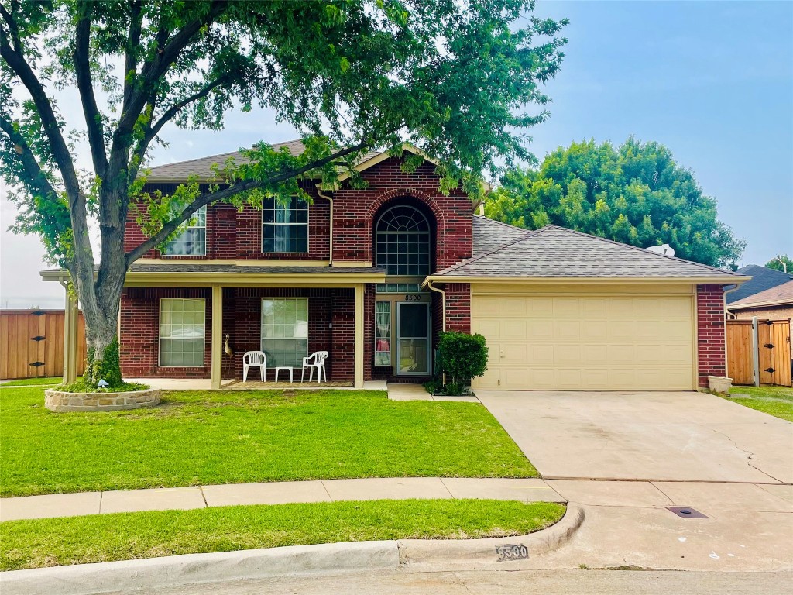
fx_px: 596
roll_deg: -0.9
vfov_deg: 53.1
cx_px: 396
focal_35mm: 26
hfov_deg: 67.3
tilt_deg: +3.2
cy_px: 298
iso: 32
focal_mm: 4.2
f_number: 1.6
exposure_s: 1/855
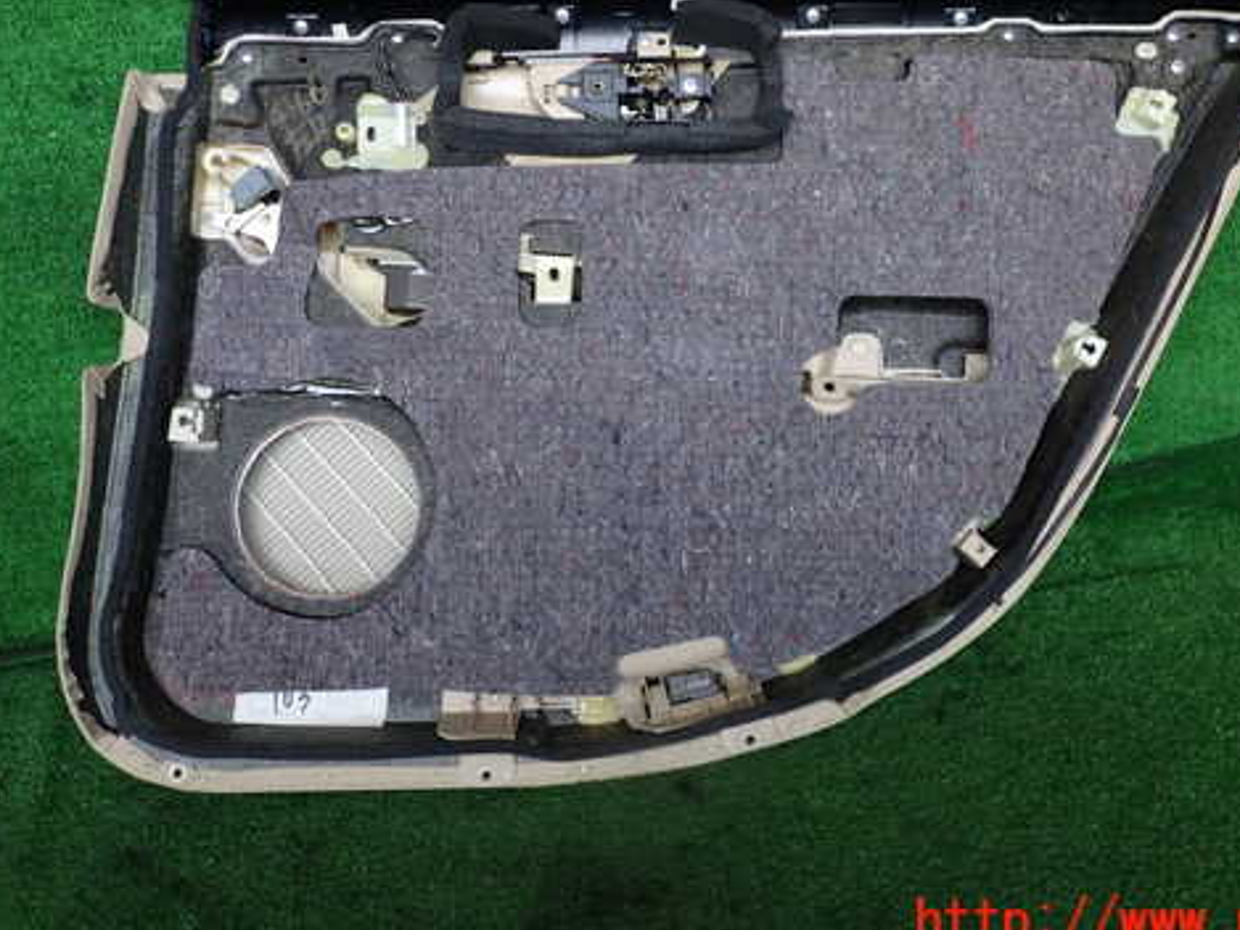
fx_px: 1147
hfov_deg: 56.5
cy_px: 362
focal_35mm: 32
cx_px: 719
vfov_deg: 43.9
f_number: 2.8
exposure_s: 1/80
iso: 100
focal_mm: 4.5
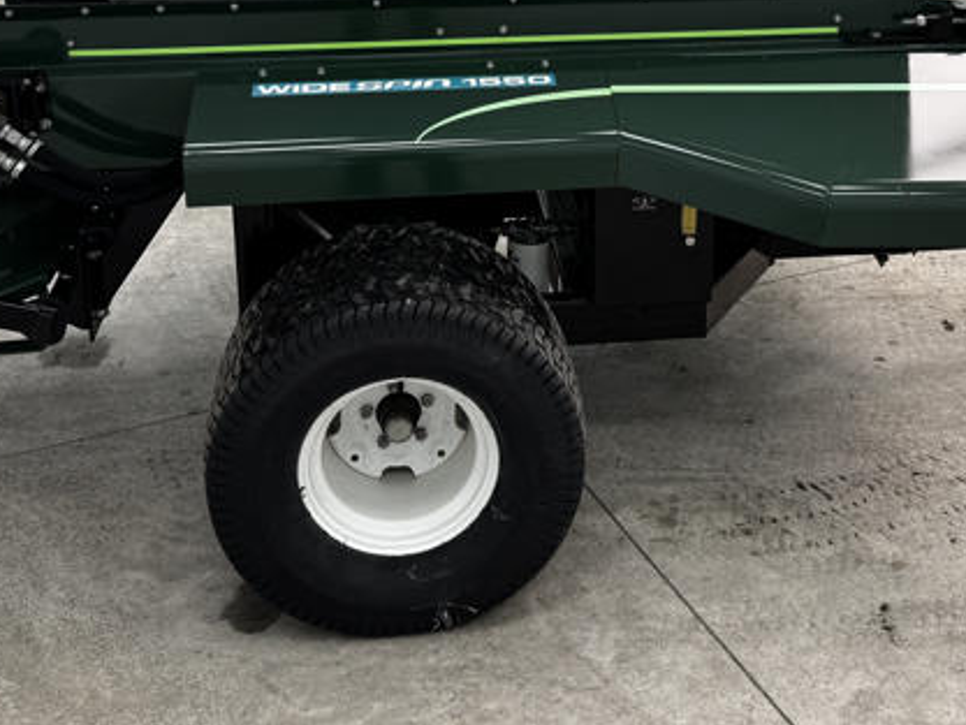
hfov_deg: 41.1
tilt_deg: -16.9
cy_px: 51
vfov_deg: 30.0
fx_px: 1284
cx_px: 558
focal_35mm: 46
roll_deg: -1.3
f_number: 1.78
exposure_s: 1/120
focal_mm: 6.76
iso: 80
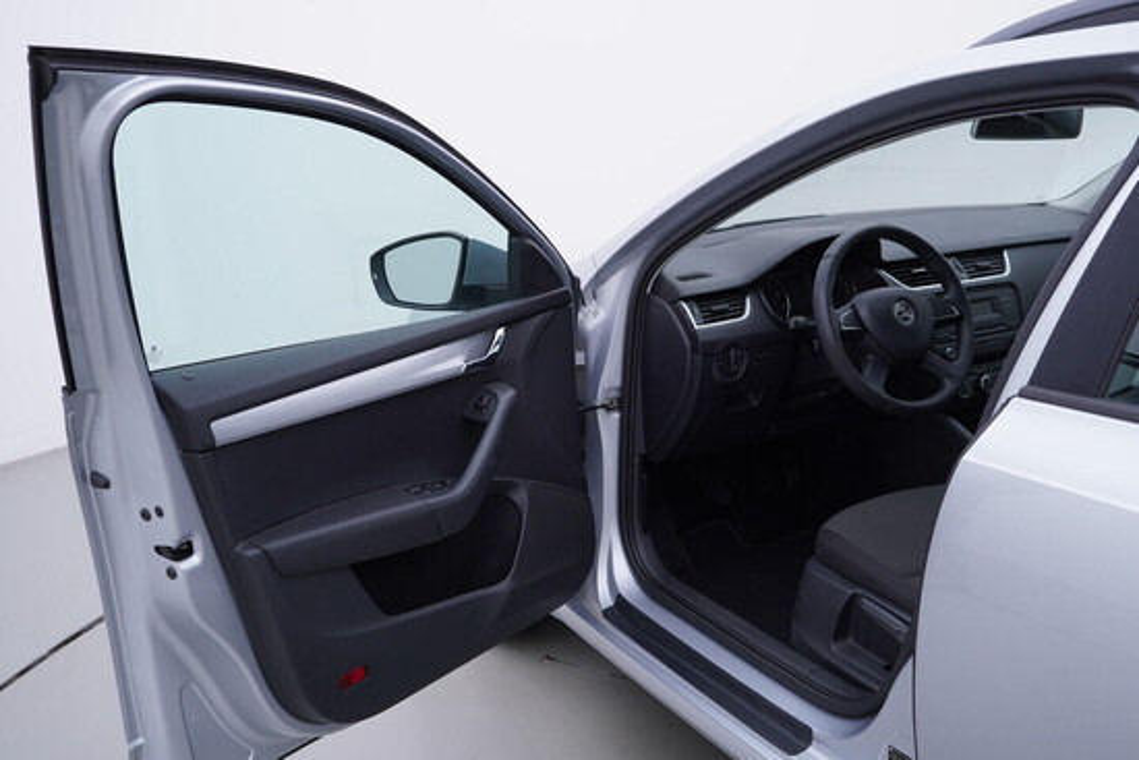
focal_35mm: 36
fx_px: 1139
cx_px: 570
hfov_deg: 53.1
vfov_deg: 36.9
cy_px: 380
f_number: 3.5
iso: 125
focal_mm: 24
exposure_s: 1/60
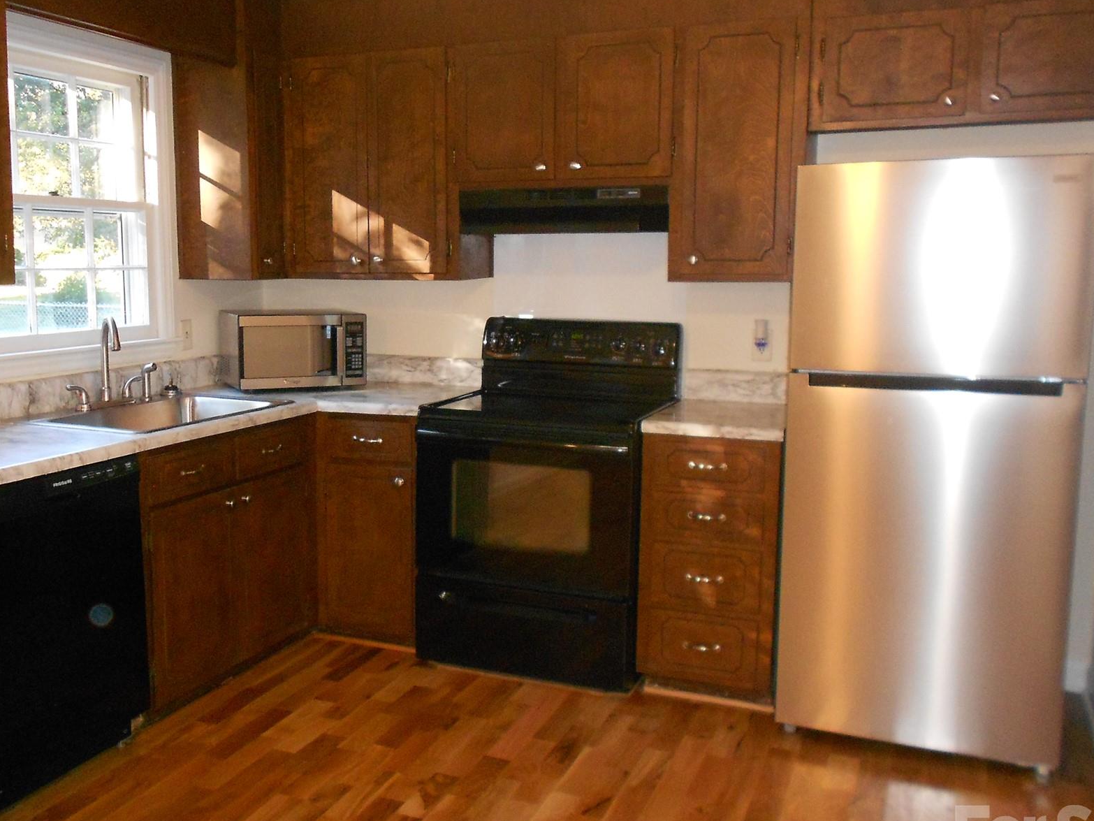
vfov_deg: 41.8
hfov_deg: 53.7
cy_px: 406
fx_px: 1075
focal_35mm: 34
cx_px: 462
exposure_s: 1/25
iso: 400
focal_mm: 4.6
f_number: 3.2
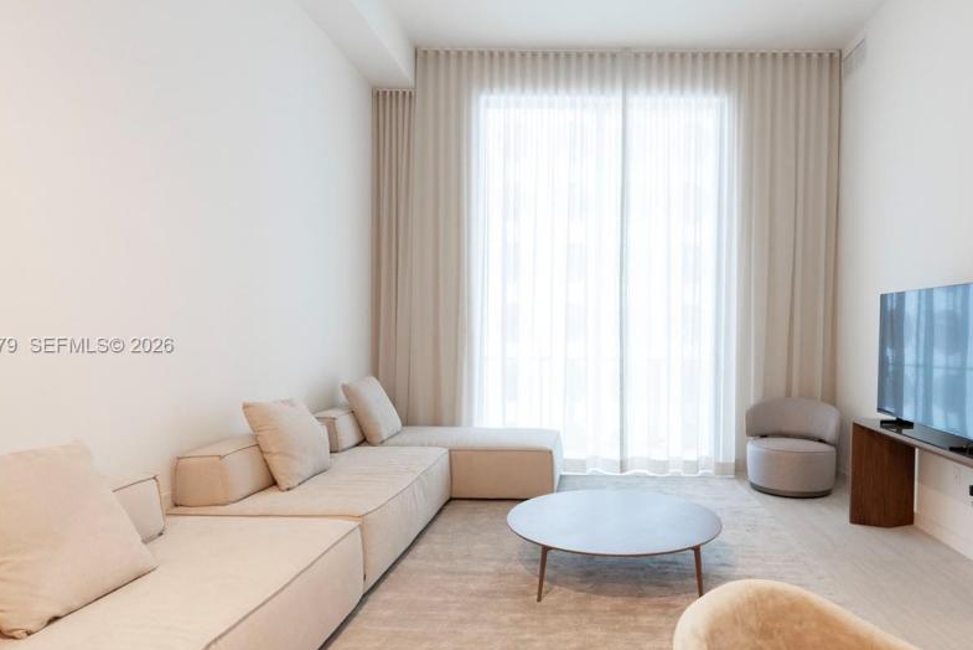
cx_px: 581
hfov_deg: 76.0
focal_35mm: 23
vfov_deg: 55.8
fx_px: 613
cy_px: 346
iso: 400
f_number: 7.1
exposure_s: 1/3
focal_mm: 11
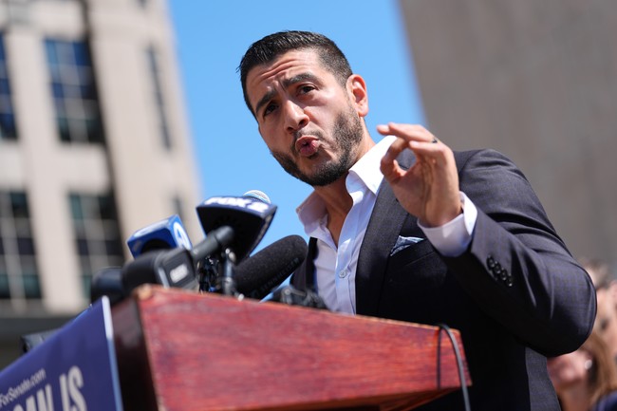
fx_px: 1713
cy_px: 206
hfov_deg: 20.4
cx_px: 308
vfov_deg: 13.7
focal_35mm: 100
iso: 125
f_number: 2.8
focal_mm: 100
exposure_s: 1/2500
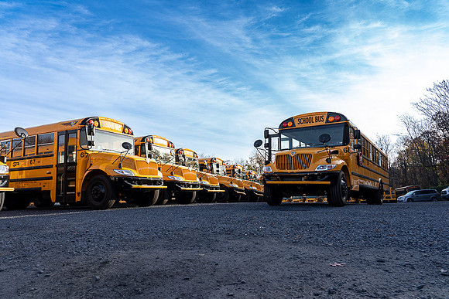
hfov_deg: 73.7
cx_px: 224
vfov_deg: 53.2
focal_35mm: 24
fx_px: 299
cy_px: 150
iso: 125
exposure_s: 1/250
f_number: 5.6
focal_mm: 24
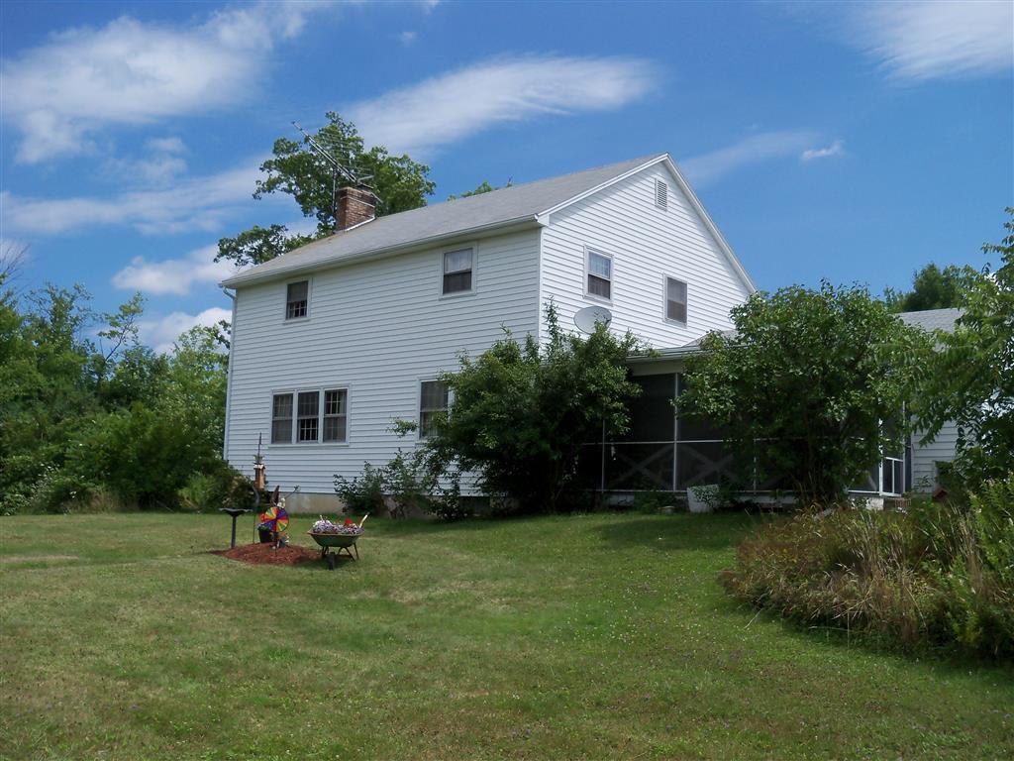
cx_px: 507
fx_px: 1025
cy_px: 380
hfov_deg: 52.6
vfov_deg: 40.7
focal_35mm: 35
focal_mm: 6.2
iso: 80
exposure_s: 1/1000
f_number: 3.5
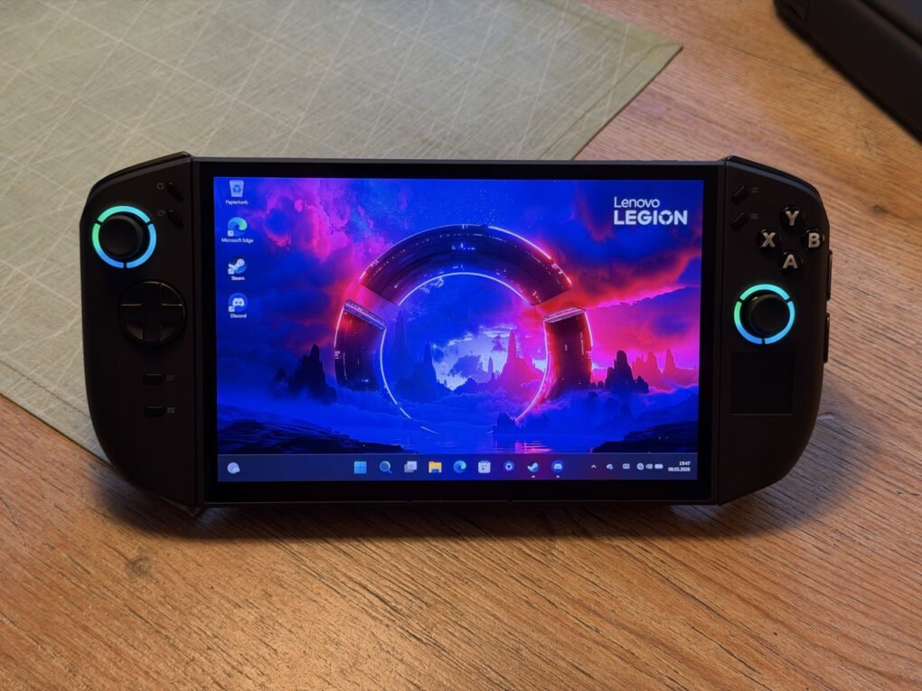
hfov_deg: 39.7
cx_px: 461
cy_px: 346
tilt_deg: -47.8
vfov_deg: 30.3
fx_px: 1278
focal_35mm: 48
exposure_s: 1/50
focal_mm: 6.76
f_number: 1.78
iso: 100
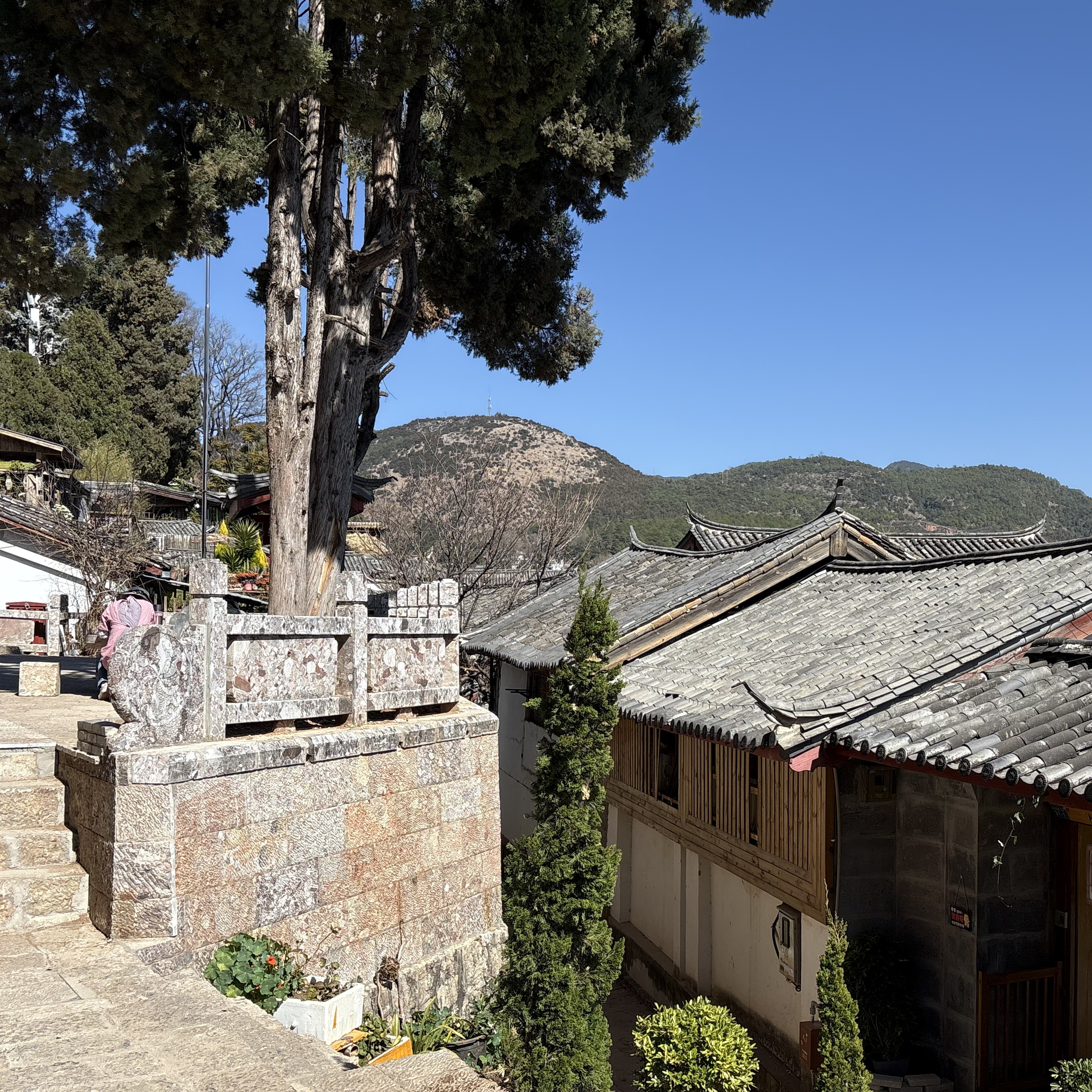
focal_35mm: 37
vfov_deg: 44.8
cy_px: 623
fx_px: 1321
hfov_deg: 44.1
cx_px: 746
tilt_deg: -0.4
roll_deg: -0.1
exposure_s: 1/3831
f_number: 1.6
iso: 50
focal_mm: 5.96
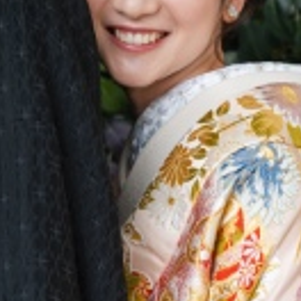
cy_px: -43
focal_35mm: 216
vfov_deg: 8.0
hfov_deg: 8.1
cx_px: 46
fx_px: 2125
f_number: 4.5
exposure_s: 1/125
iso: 200
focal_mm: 70
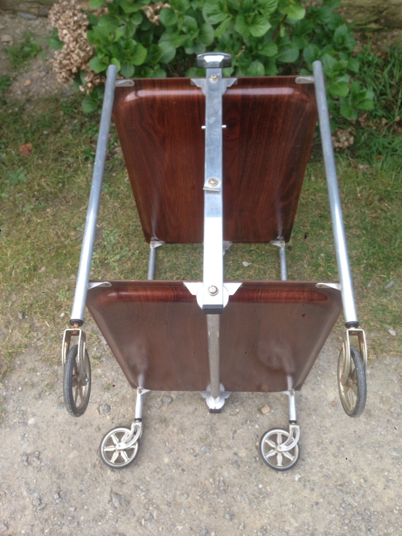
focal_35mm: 33
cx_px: 201
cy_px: 268
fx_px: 511
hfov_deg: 42.9
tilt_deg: -56.7
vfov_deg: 55.4
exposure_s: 1/40
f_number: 2.4
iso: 50
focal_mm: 4.12
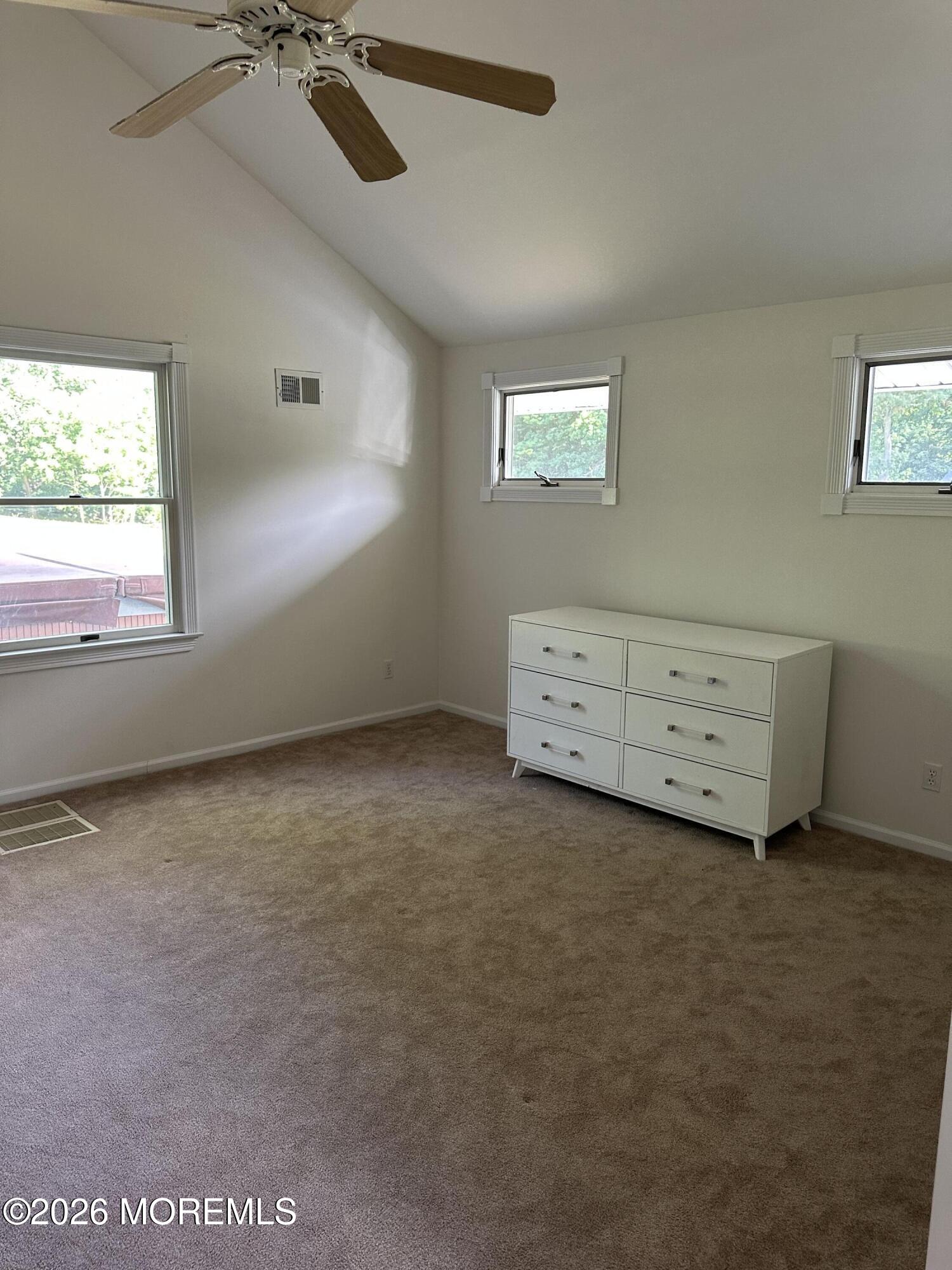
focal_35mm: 24
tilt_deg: -8.3
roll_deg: -2.4
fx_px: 880
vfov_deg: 71.6
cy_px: 635
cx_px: 476
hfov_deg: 56.8
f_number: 1.78
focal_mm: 6.86
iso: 250
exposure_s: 1/60
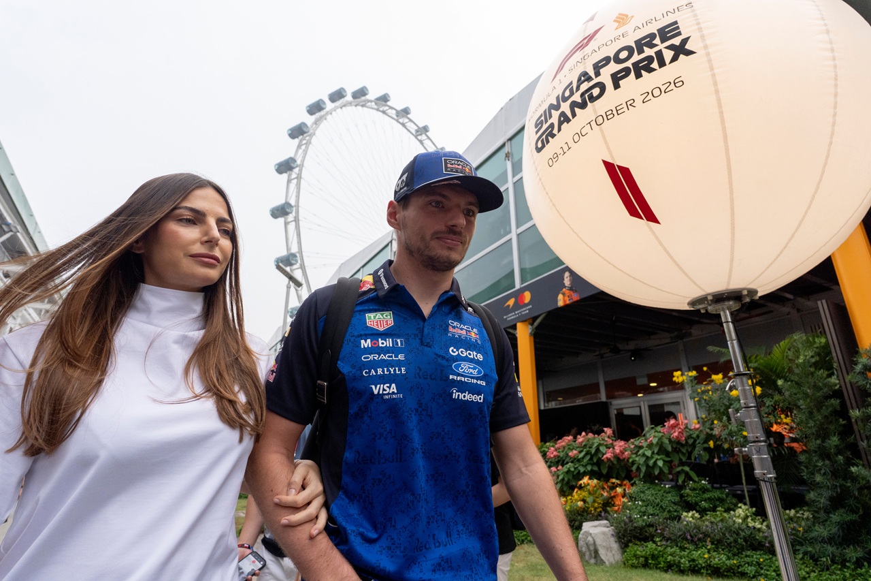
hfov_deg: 84.0
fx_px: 484
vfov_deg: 61.9
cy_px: 290
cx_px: 436
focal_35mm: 20
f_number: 6.3
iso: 2000
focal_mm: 20
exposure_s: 1/1250
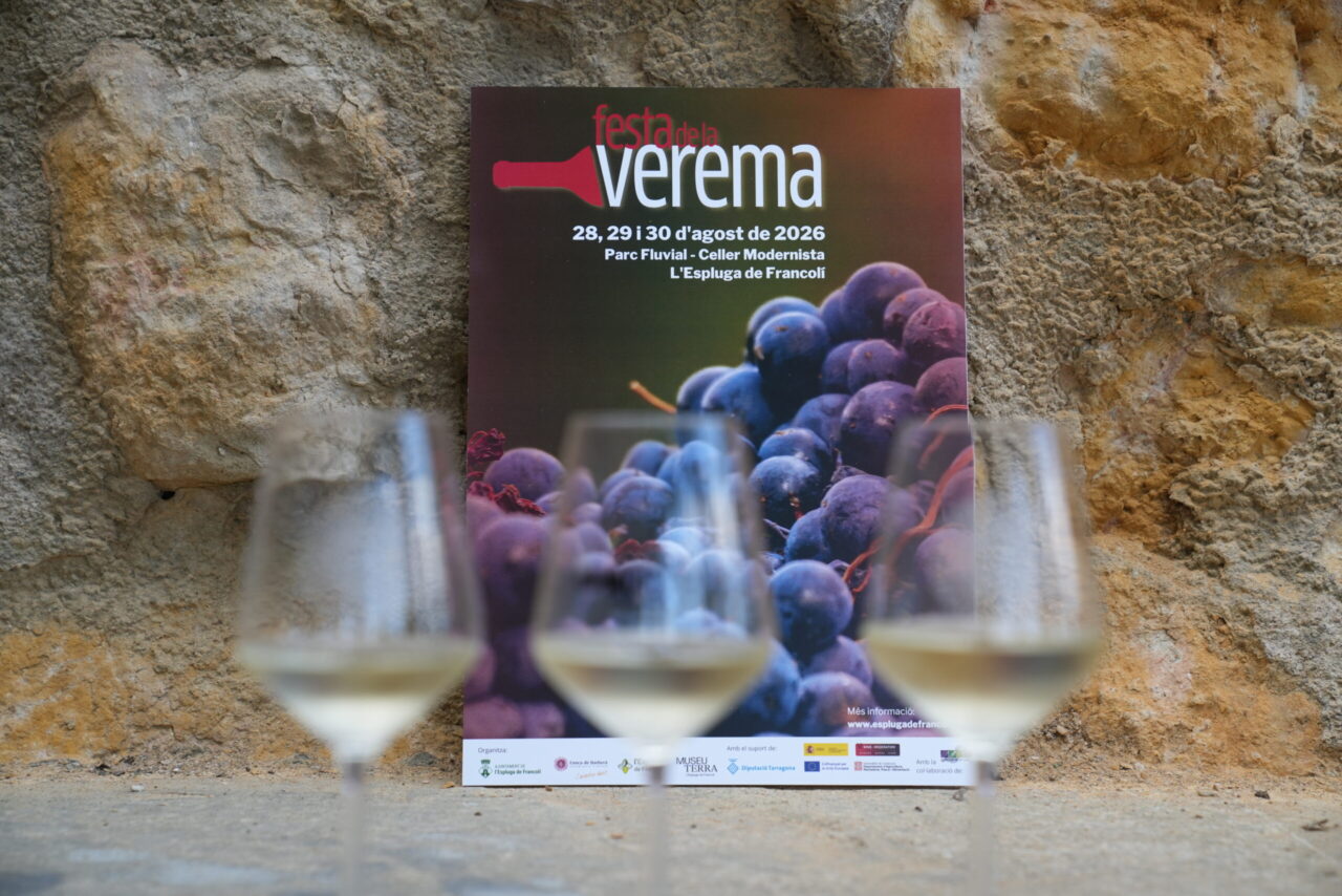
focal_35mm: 70
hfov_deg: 28.8
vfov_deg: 19.5
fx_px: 2610
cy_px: 448
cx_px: 671
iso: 200
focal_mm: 70
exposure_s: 1/160
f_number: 4
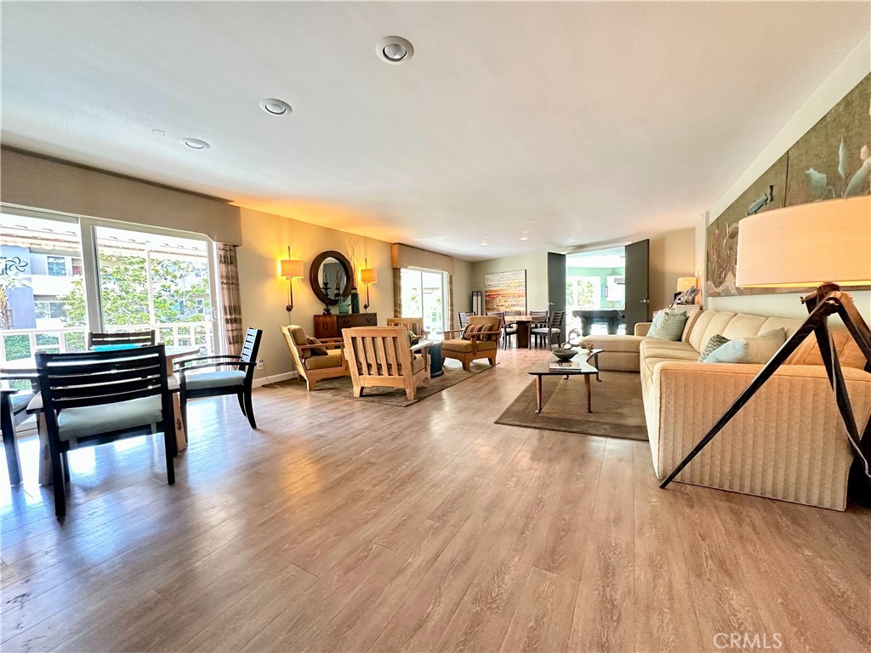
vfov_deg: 85.7
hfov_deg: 102.1
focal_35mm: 14
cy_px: 326
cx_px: 436
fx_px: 352
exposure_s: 1/60
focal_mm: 2.22
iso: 400
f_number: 2.2
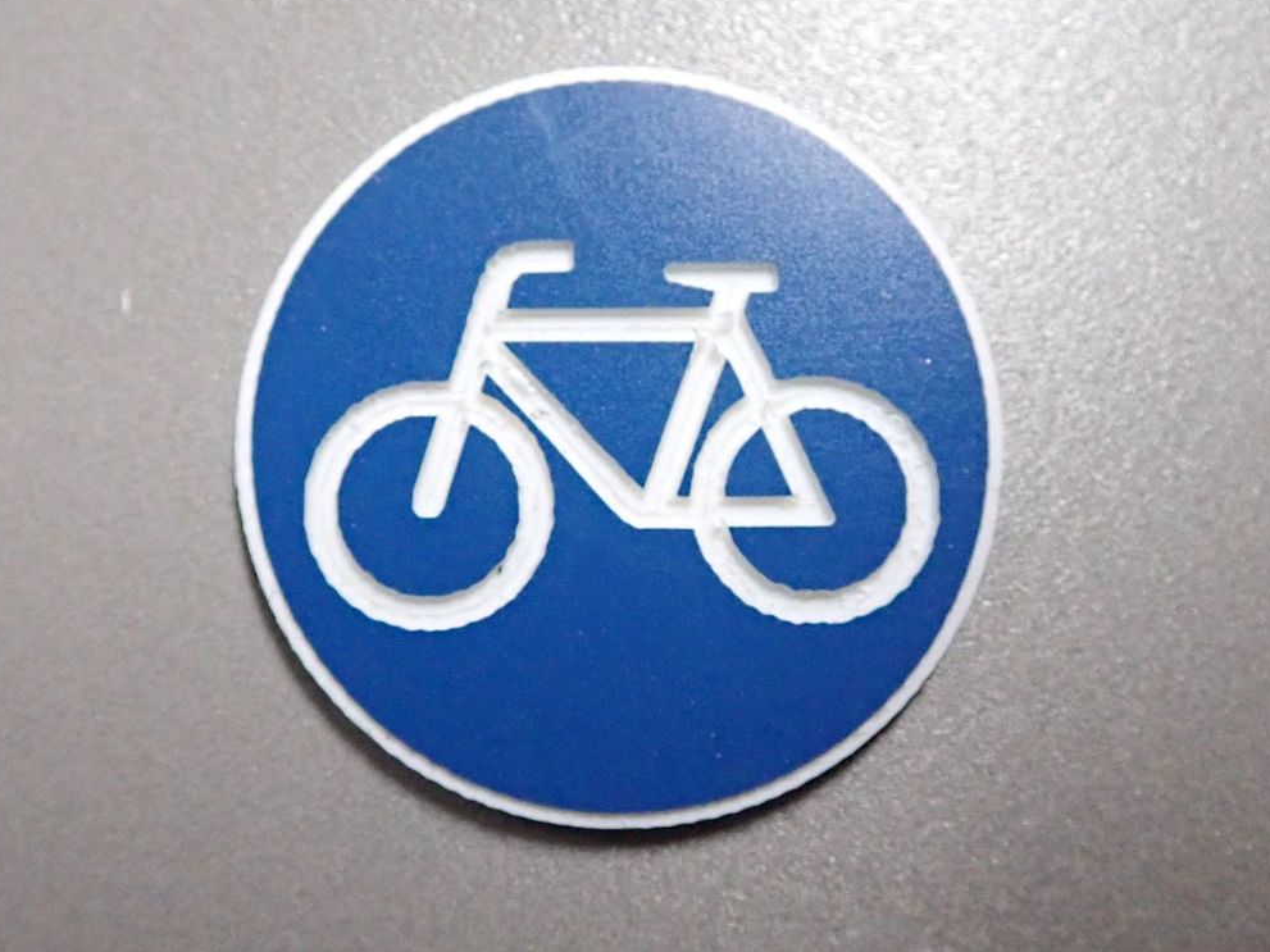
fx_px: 1137
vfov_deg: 45.4
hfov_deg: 58.4
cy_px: 463
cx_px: 620
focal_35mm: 31
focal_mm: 5.5
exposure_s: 1/125
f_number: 2.3
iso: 800
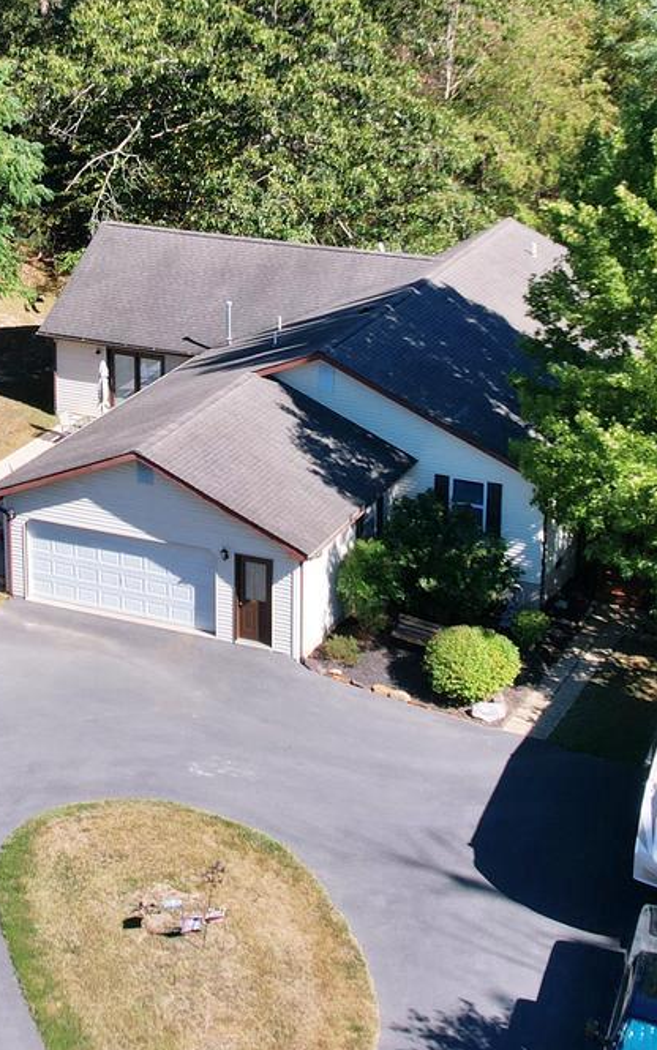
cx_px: 231
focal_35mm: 69
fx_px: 1975
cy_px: 263
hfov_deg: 18.8
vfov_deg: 29.3
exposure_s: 1/1500
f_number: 2.8
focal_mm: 8.38
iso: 120
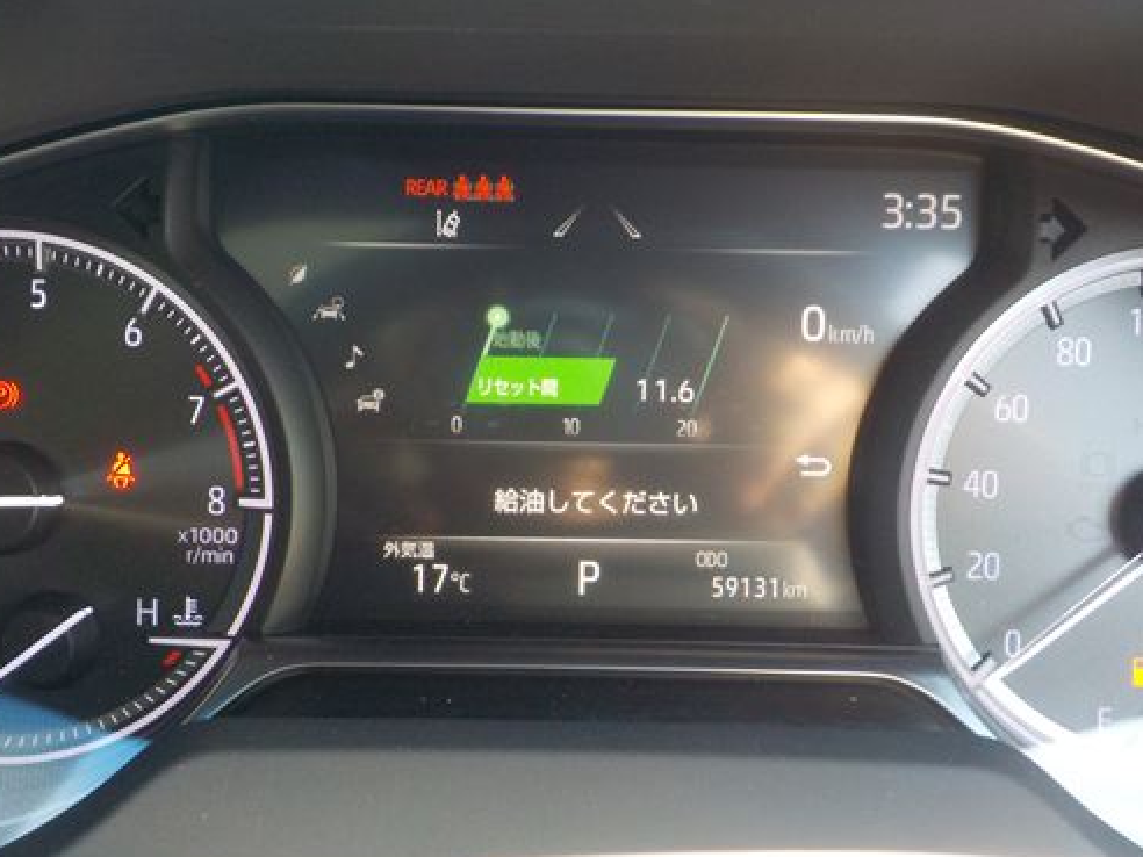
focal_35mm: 39
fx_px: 1288
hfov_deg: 47.9
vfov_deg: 36.8
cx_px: 562
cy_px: 437
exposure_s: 1/30
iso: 200
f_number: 3.3
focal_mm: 4.1
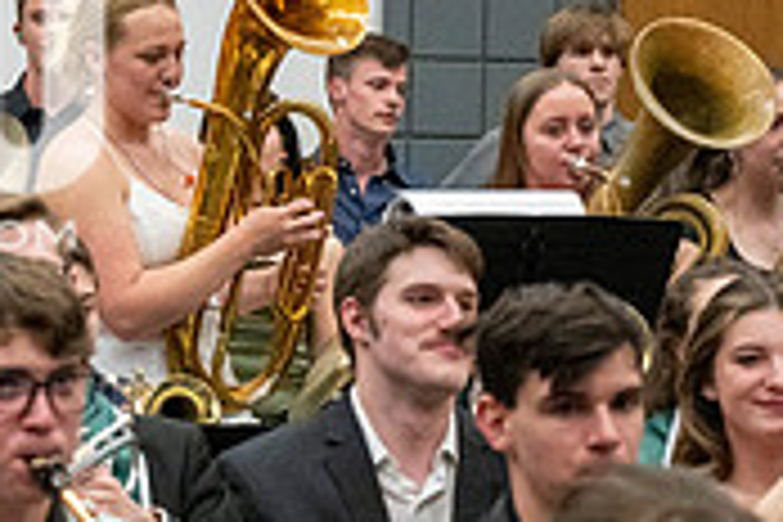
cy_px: 74
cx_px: -234
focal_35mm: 234
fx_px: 5089
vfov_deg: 5.9
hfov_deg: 8.7
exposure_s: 1/500
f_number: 4
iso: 10000
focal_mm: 70
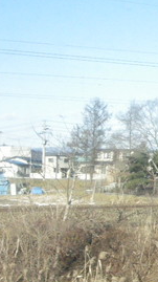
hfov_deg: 15.3
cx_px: 257
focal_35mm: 71
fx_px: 530
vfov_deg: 29.8
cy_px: 150
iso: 800
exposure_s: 1/710
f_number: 7.6
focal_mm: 7.5
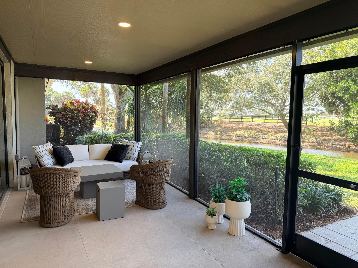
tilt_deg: -3.2
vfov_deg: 56.8
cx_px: 179
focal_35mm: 24
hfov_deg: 71.6
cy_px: 134
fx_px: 248
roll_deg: -1.4
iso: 80
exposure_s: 1/180
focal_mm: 6.76
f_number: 1.78
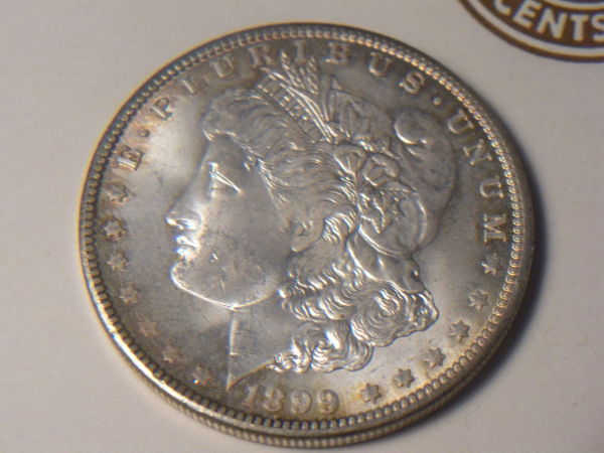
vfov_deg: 18.2
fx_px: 1413
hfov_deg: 24.1
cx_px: 302
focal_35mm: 81
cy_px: 226
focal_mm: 14.2
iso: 400
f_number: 4.8
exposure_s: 1/103
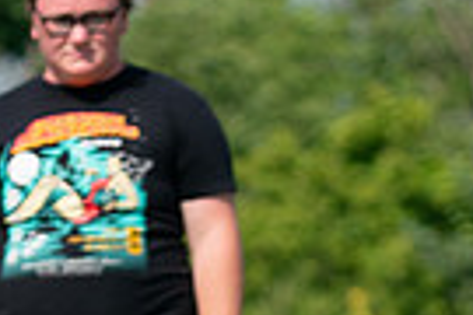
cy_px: 628
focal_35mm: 857
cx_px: 252
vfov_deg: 1.6
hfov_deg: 2.4
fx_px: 11259
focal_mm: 200
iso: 1000
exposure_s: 1/4000
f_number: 5.6
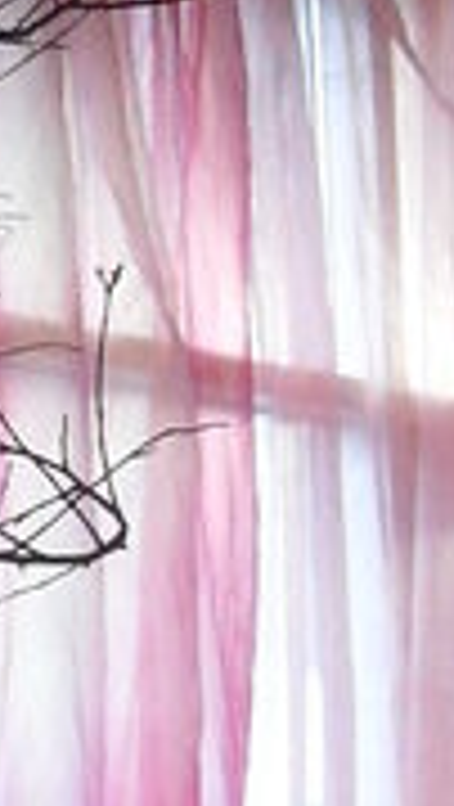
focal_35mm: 191
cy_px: 1087
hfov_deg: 6.1
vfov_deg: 11.0
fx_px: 4078
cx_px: -620
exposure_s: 1/30
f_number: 2.8
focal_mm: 6.3
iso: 200
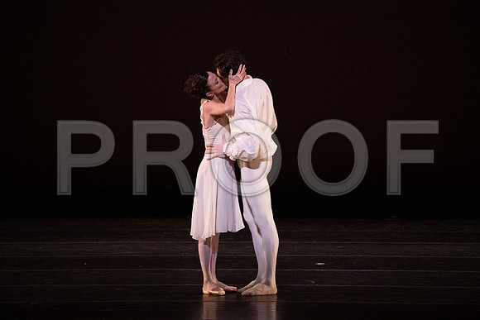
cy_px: 160
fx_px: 5214
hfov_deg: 5.3
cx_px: 240
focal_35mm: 391
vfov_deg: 3.5
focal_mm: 391
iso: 20000
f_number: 7.1
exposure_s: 1/400
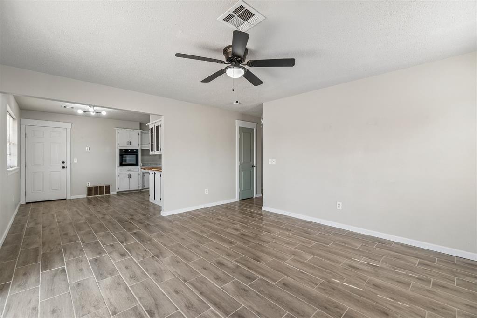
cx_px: 238
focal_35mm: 15
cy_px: 159
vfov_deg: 77.3
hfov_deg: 100.4
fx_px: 199
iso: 200
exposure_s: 1/100
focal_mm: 10
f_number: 6.3
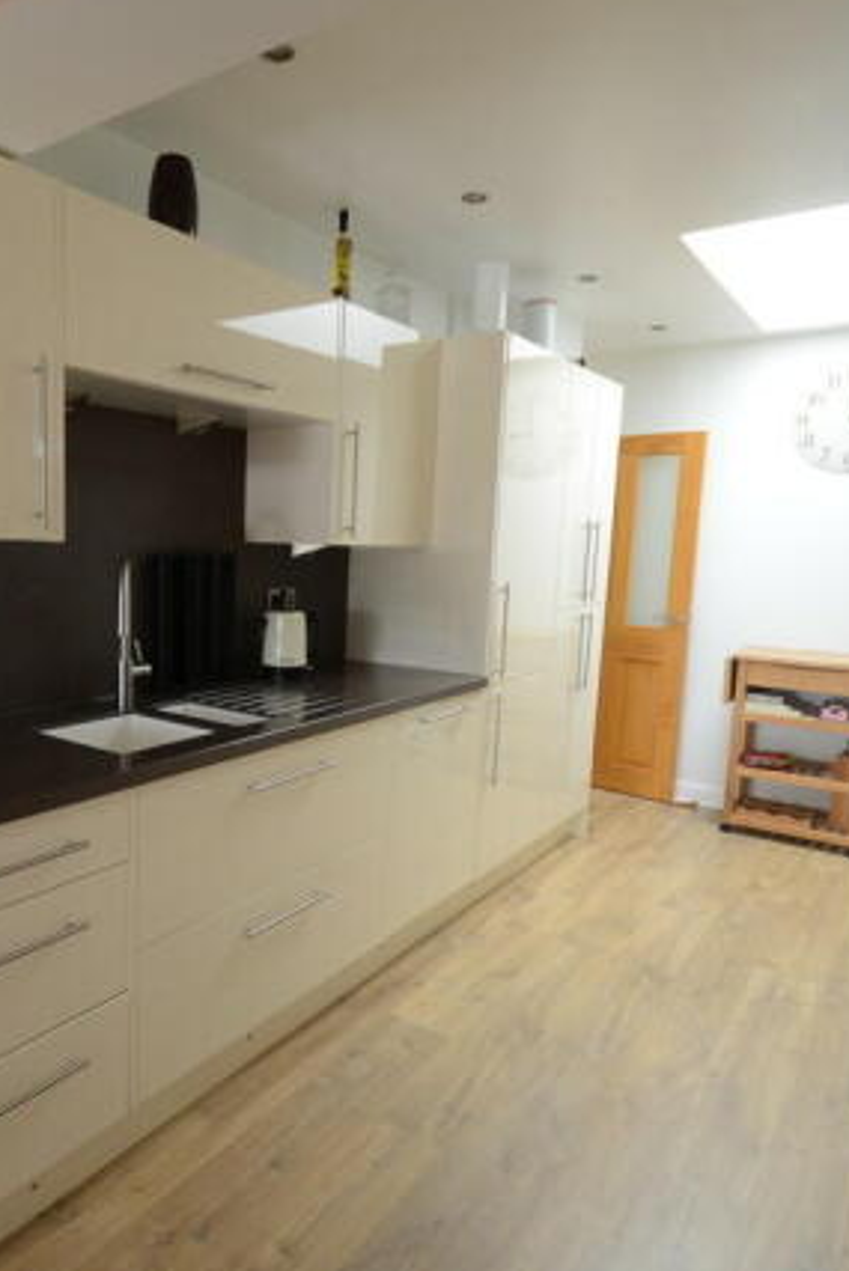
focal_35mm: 23
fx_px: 813
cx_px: 247
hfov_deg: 53.4
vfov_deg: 76.1
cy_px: 628
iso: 400
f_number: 4.5
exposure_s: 1/30
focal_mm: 10
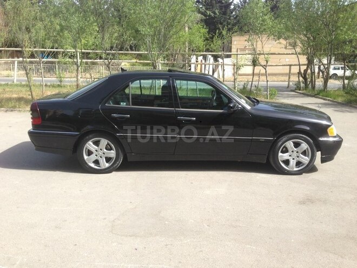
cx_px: 178
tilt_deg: -11.0
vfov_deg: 42.9
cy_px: 134
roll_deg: +0.8
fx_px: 340
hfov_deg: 55.4
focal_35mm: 33
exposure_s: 1/678
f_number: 2.4
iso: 50
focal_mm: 4.12
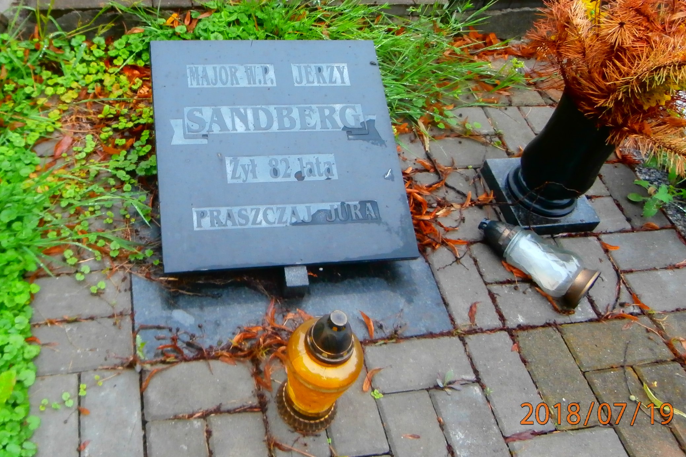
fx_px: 686
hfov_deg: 52.3
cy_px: 121
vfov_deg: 36.1
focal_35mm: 36
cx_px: 236
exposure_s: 1/60
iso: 160
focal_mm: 4.2
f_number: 3
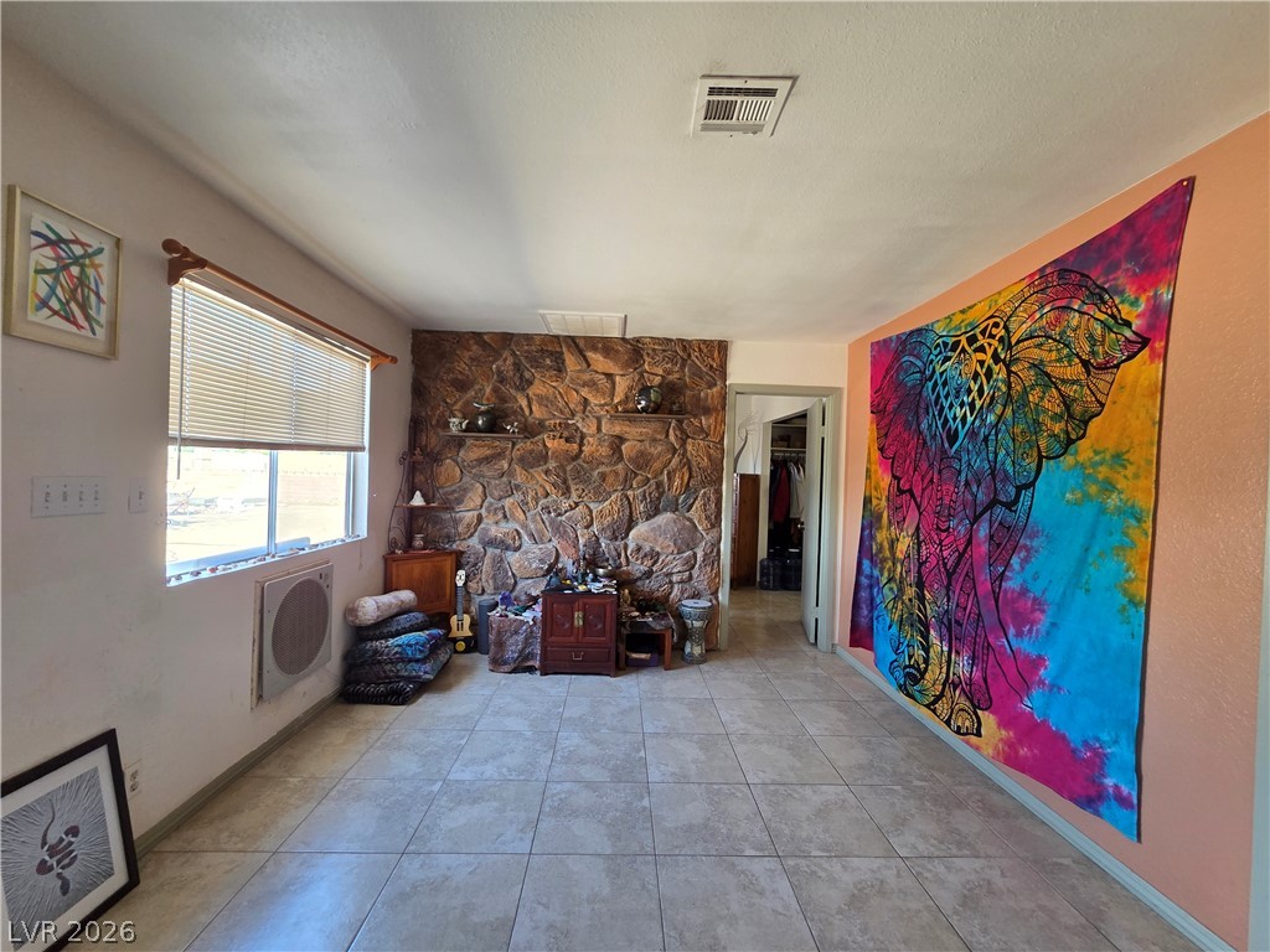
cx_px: 635
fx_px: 477
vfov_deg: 89.9
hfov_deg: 106.2
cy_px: 476
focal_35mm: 13
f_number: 2.2
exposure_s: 1/60
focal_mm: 2.2
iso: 200
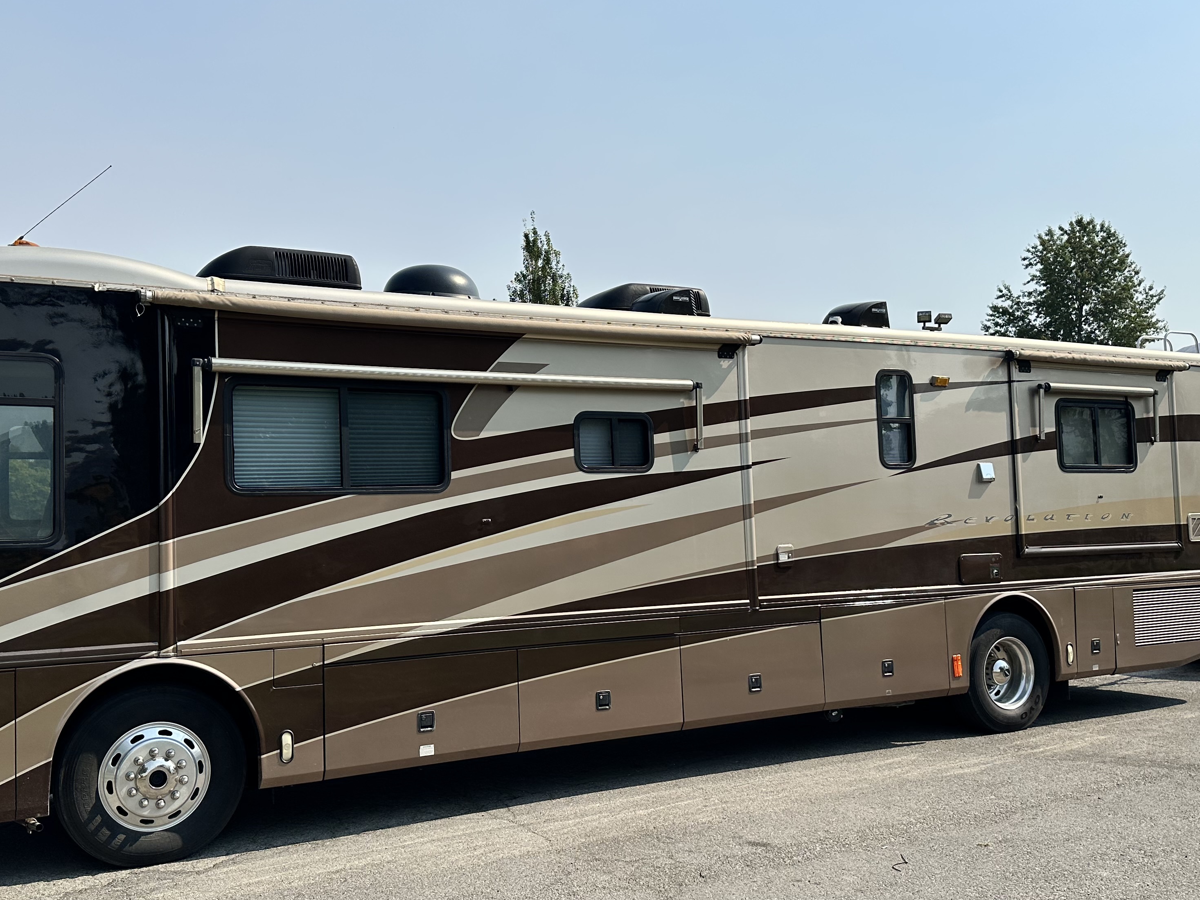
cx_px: 562
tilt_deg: +0.8
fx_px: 1144
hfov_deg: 55.3
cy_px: 466
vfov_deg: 42.9
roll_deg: -0.2
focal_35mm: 33
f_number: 1.78
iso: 80
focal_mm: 6.86
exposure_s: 1/7042
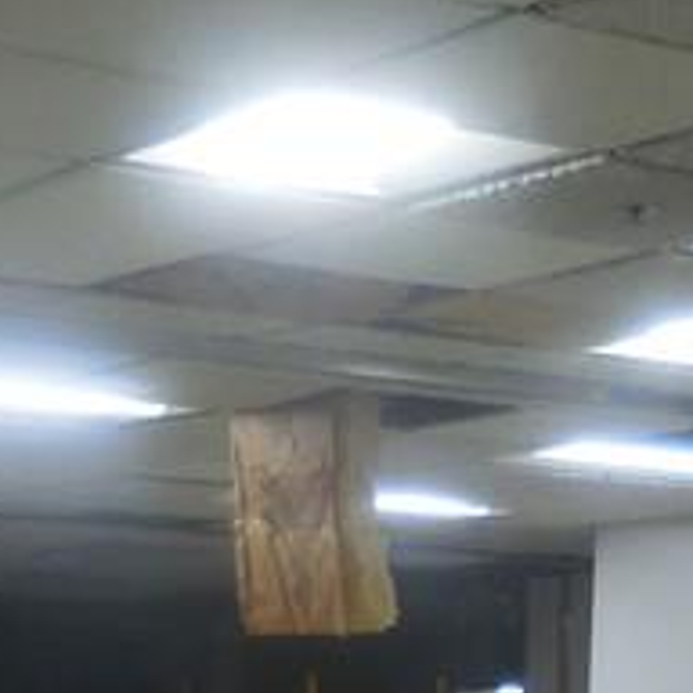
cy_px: 1299
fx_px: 2673
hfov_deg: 14.8
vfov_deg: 13.1
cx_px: 379
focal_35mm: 118
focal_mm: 4.5
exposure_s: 1/30
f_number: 3.3
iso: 160
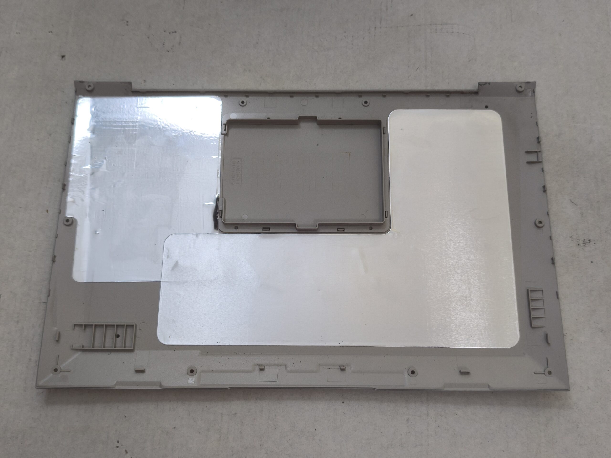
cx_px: 306
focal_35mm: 35
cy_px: 229
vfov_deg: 40.7
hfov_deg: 52.6
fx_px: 618
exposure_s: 1/100
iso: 160
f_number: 1.6
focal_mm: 6.57
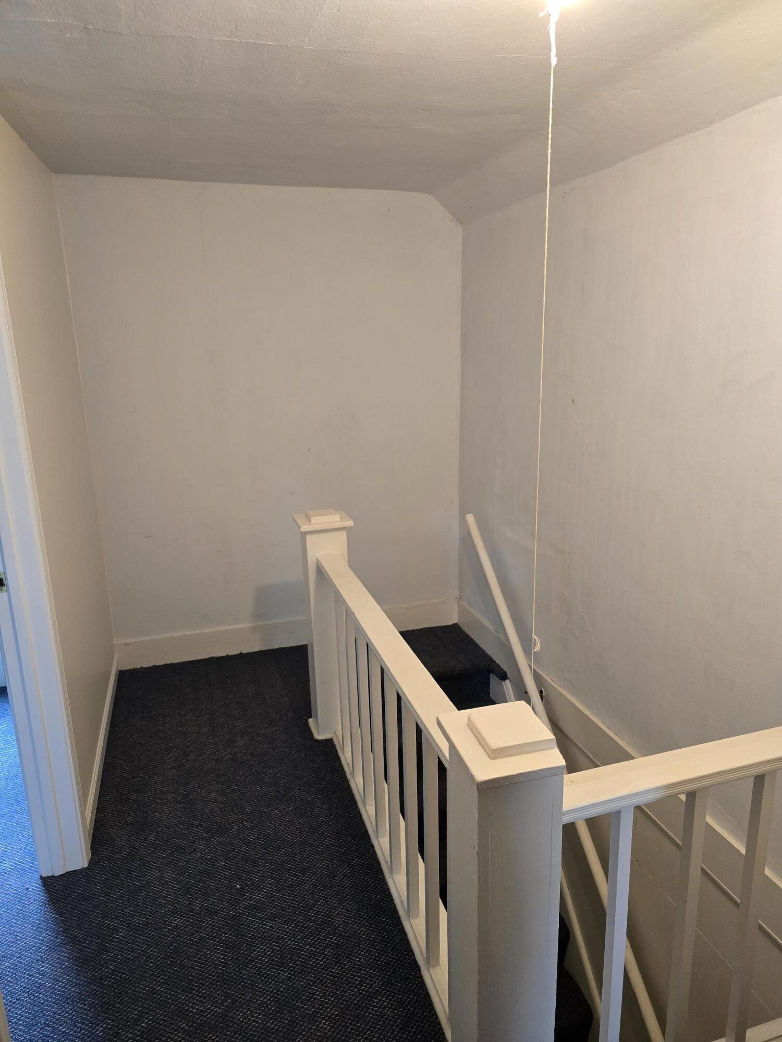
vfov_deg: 73.9
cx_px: 391
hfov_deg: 58.9
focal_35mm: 23
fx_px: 693
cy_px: 521
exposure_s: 1/120
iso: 400
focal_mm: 6.3
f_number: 1.7
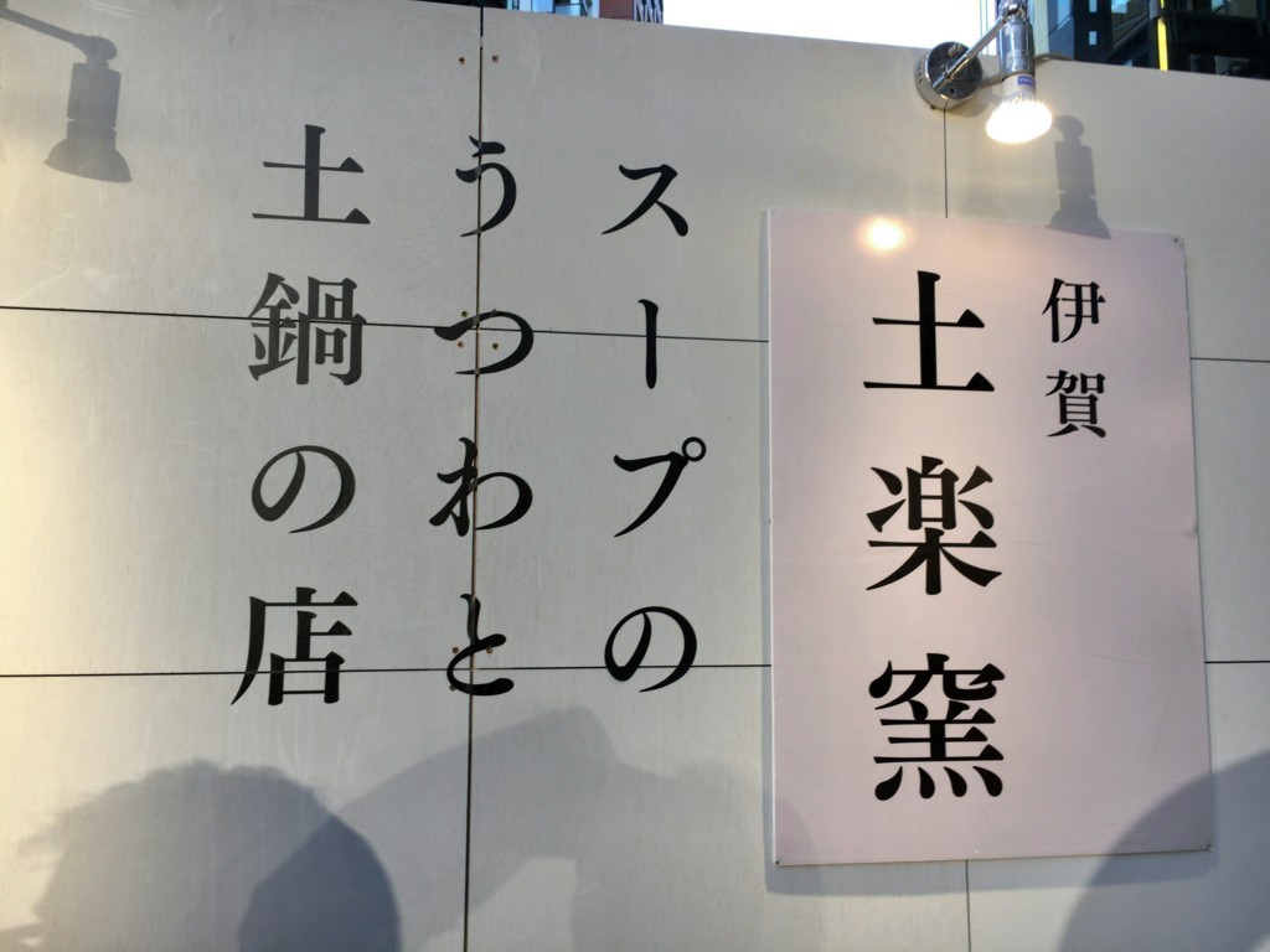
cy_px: 476
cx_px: 635
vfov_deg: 48.2
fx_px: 1064
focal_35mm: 29
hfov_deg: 61.7
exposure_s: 1/30
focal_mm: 4.15
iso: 50
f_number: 2.2
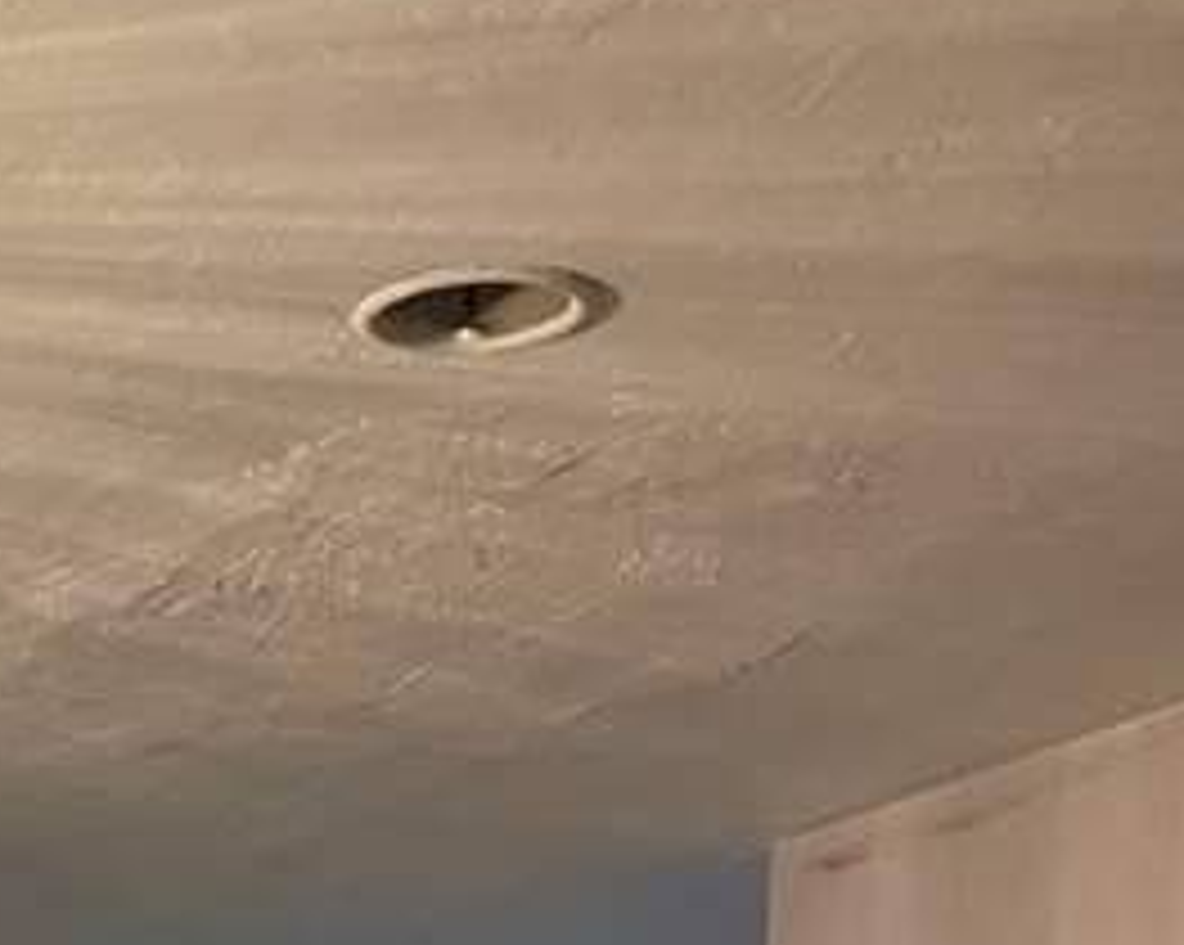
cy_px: 2192
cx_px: -432
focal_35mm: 103
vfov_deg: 12.2
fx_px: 3607
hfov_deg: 17.3
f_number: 1.6
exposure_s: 1/60
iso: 200
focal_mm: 4.2
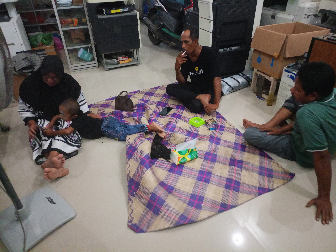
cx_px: 168
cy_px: 126
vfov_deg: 49.7
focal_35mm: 28
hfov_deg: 63.4
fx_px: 272
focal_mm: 4.7
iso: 3719
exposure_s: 1/20
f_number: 1.79
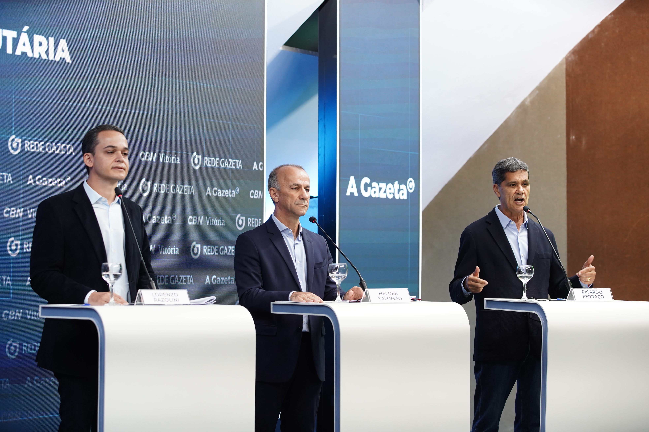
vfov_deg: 15.2
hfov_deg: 22.6
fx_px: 1622
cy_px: 216
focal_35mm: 90
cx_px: 324
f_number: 3.5
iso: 2500
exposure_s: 1/200
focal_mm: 90
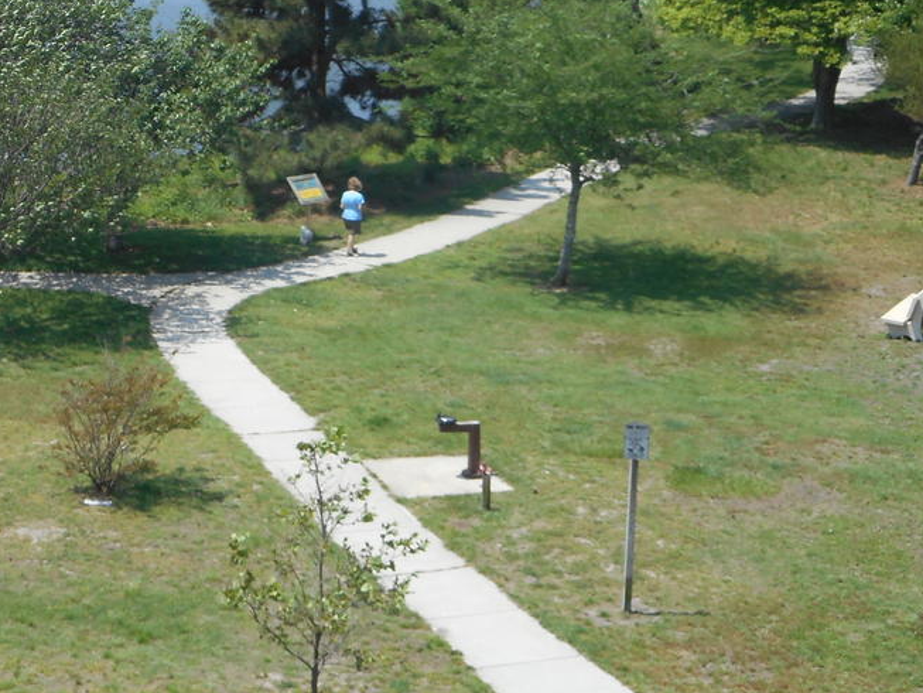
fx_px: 2587
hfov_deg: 19.6
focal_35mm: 97
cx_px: -24
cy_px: 34
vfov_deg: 15.0
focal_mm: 7.9
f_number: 4.7
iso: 80
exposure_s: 1/320
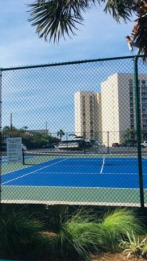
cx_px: 31
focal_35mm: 43
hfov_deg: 27.3
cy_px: 130
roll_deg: +0.2
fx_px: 297
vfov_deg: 47.3
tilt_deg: +4.3
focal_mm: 4.15
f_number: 2.2
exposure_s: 1/1709
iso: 25
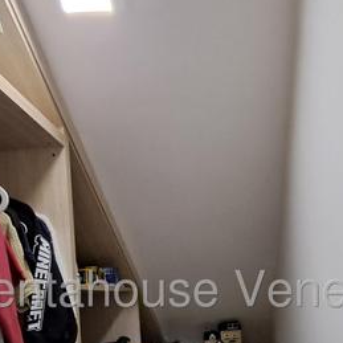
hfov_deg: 46.8
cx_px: 212
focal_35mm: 35
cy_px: 289
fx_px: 392
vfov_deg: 44.2
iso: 500
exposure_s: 1/24
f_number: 2.2
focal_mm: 1.64
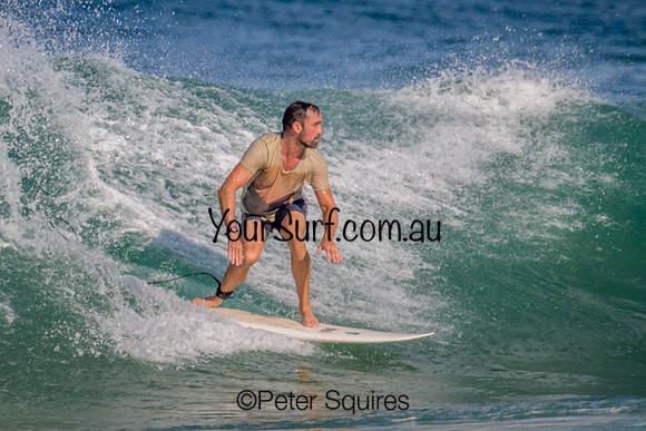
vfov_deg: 1.6
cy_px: 193
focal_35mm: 882
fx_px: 15830
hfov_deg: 2.3
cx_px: 290
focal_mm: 800
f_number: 11
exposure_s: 1/2000
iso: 720
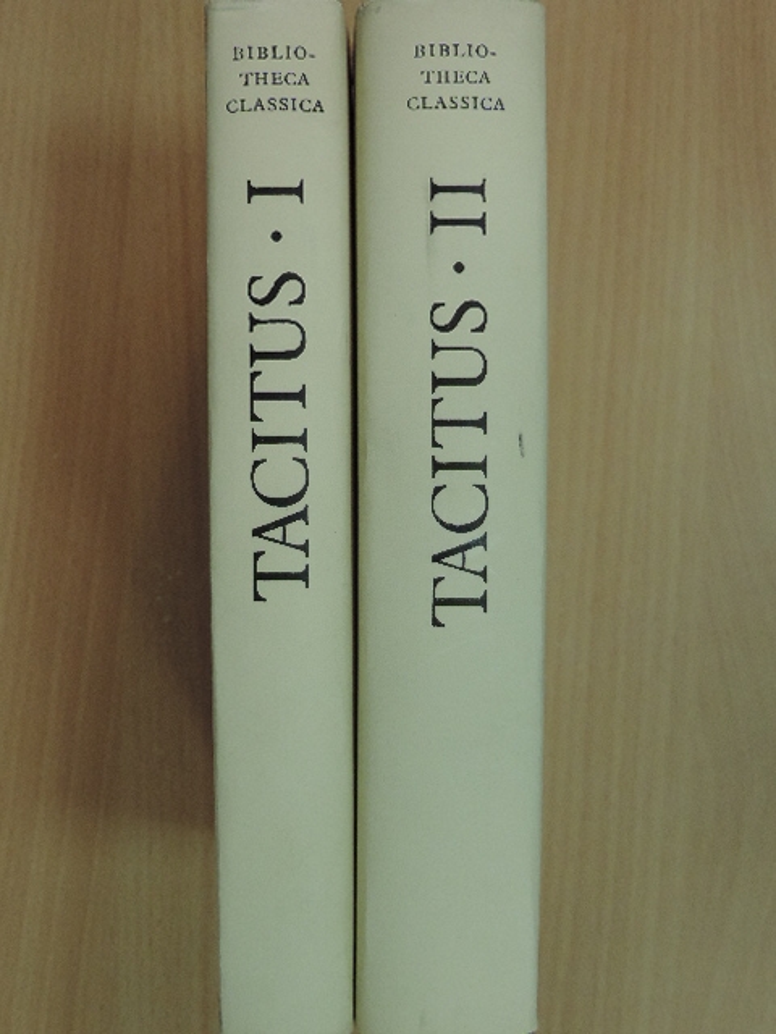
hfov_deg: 33.6
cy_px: 517
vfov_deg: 43.9
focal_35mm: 43
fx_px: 1285
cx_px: 388
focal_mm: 7.6
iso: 500
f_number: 3.4
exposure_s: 1/60
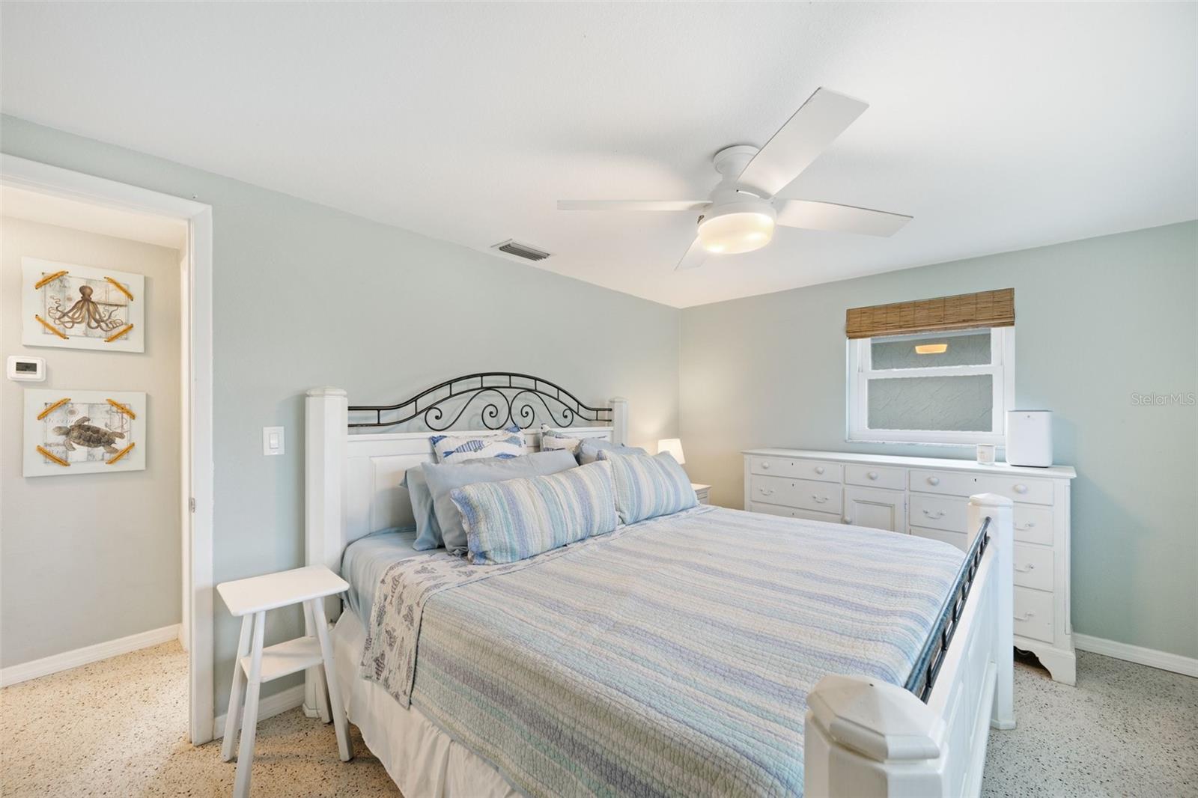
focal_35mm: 14
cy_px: 399
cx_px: 599
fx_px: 466
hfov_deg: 104.3
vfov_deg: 81.2
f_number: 7.1
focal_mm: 14
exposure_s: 1/5
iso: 320
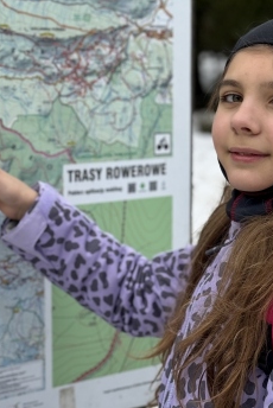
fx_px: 988
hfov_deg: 15.7
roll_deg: +0.3
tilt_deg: -6.9
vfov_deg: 23.4
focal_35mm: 87
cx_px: 126
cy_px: 195
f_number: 1.78
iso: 64
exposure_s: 1/633
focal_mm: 6.86
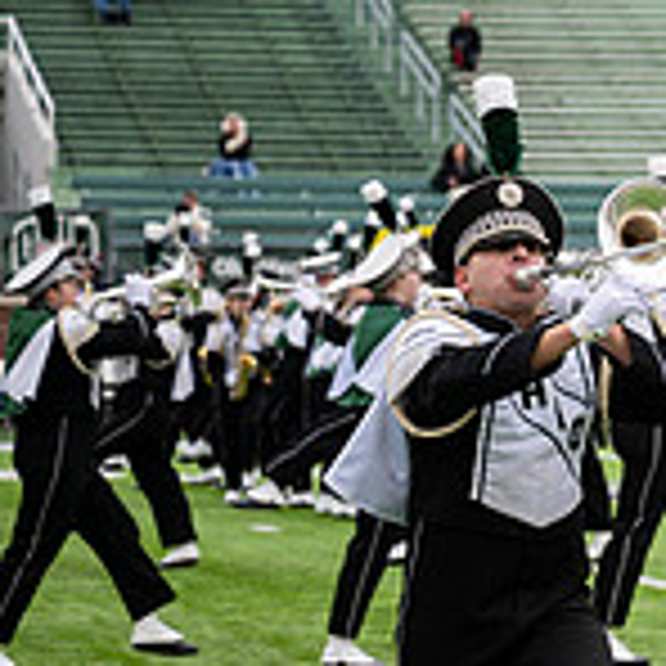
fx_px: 5072
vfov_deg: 7.5
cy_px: 403
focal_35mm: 233
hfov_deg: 7.3
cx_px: 1251
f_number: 2.8
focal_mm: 70
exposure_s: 1/500
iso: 160
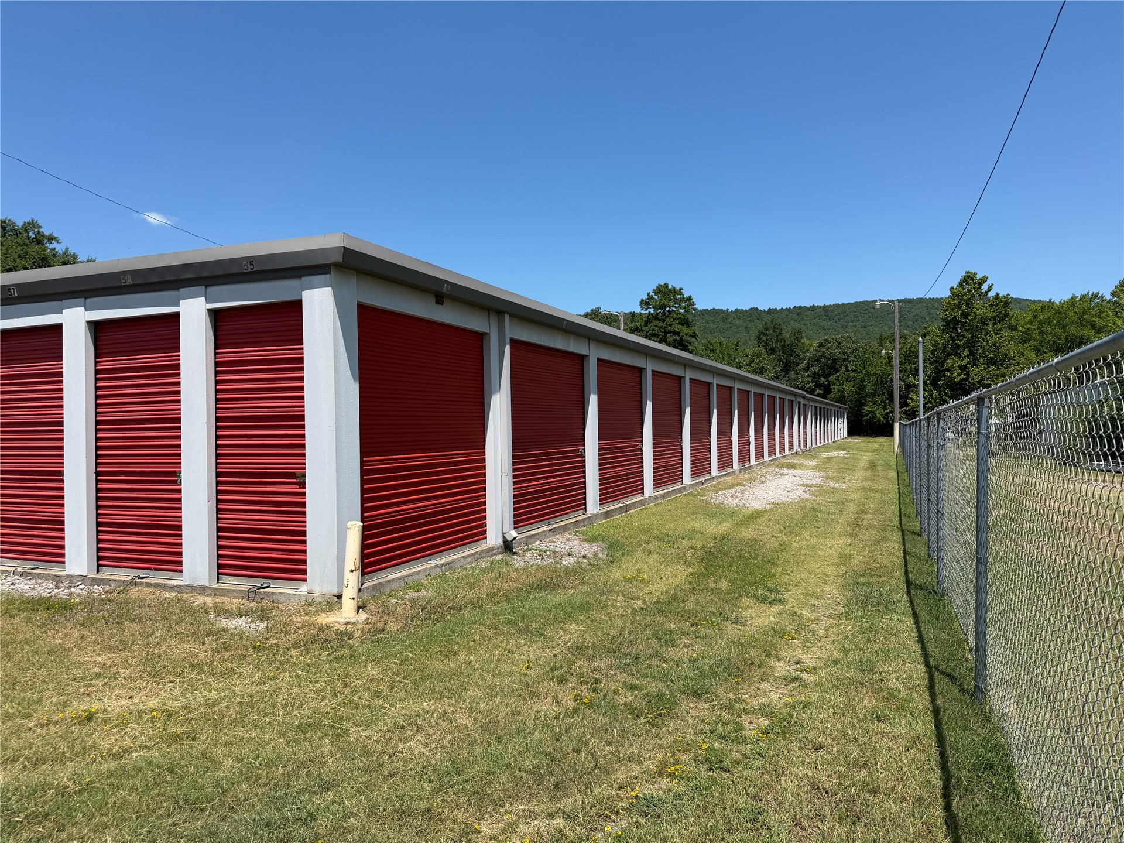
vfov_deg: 56.8
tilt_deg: +0.1
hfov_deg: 71.6
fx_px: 779
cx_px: 562
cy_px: 422
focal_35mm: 24
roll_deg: +0.3
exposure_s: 1/4405
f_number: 1.78
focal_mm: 6.76
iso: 80
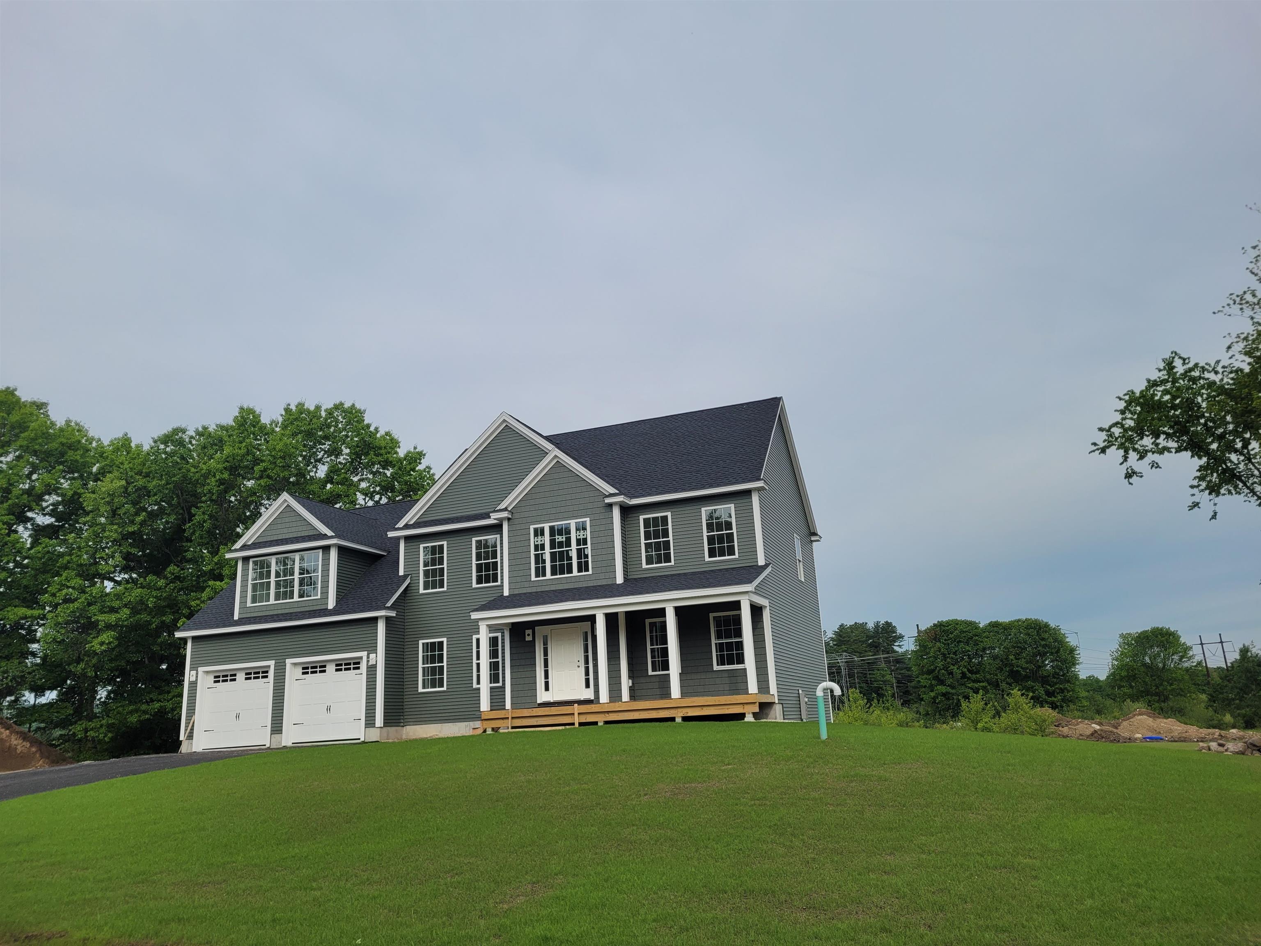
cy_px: 473
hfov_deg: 67.3
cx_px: 630
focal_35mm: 26
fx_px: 947
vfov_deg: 53.1
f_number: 1.8
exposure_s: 1/2782
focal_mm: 5.4
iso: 40
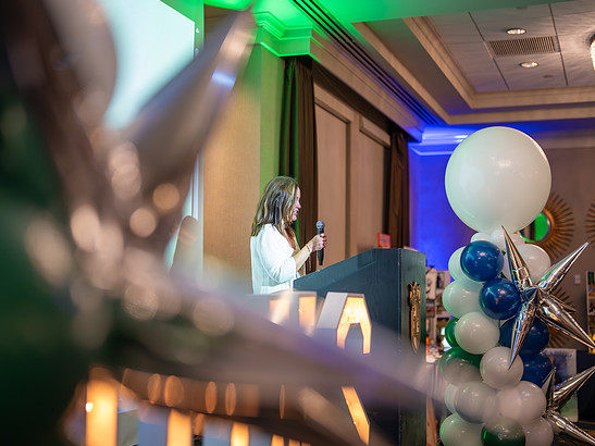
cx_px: 281
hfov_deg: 34.9
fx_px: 945
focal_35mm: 55
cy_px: 224
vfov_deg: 26.5
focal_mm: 50
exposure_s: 1/400
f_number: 1.2
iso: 1250
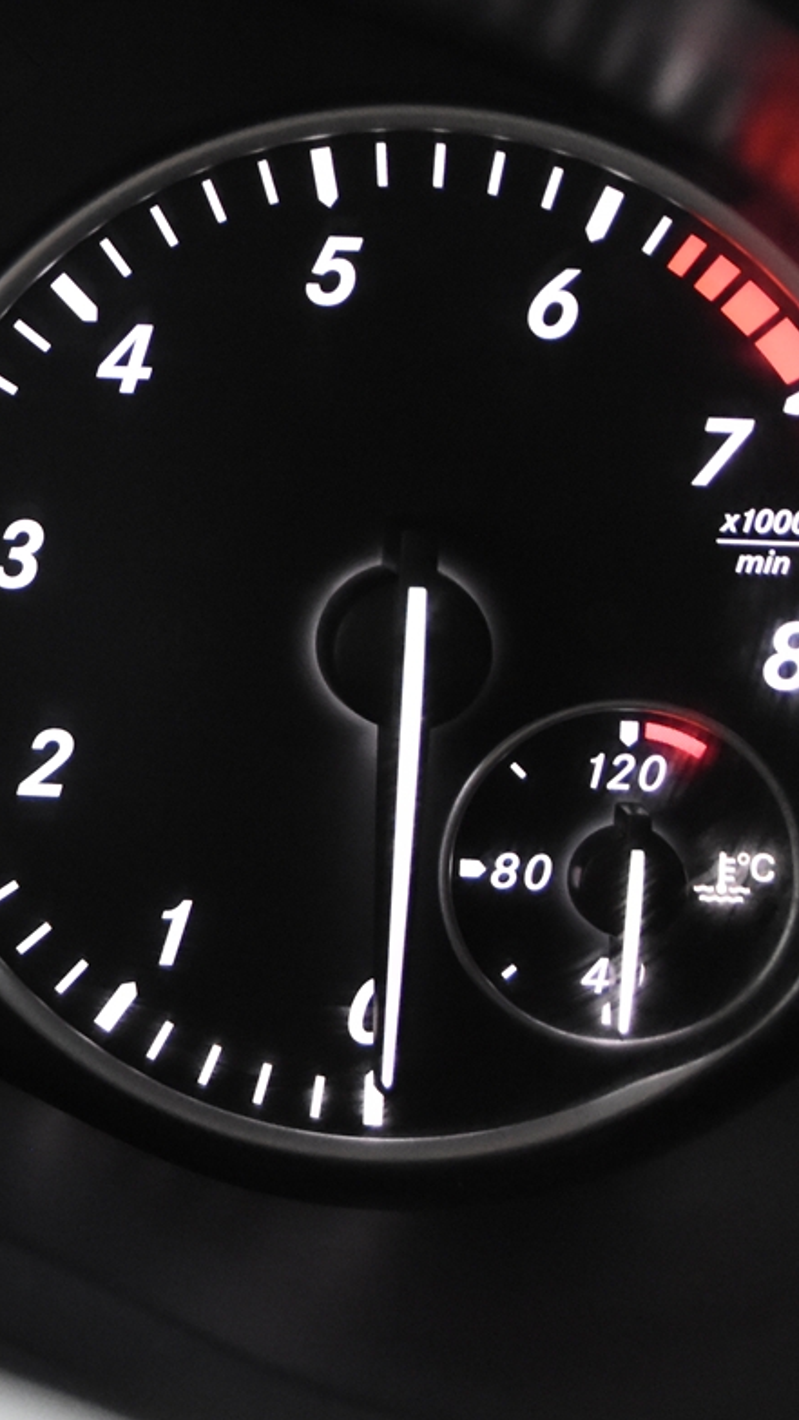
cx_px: -458
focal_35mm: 119
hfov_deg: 9.8
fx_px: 4493
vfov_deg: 17.9
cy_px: 504
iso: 3200
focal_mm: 31
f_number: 3.3
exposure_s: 1/50
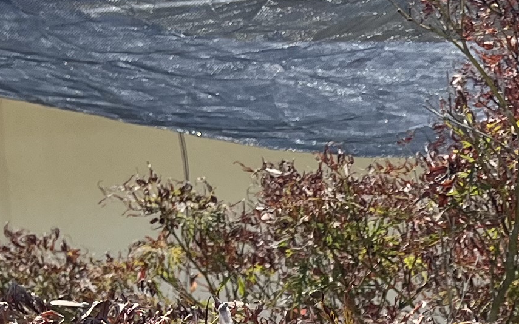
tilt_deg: -8.1
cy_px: 797
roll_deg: +2.8
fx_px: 1838
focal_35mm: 130
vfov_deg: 9.0
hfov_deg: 15.2
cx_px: 696
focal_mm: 5.1
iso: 50
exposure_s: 1/913
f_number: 1.6
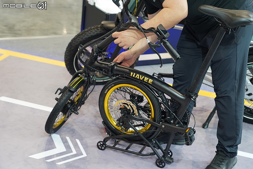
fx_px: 429
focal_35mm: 61
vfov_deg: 22.3
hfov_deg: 32.9
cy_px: 84
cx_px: 126
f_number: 4
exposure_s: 1/80
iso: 1250
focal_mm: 61
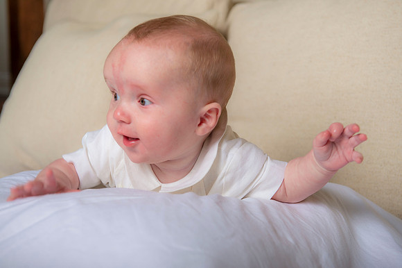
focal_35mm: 58
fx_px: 647
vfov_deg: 23.4
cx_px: 201
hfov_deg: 34.5
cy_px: 134
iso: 200
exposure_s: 1/200
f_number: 5
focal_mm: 58
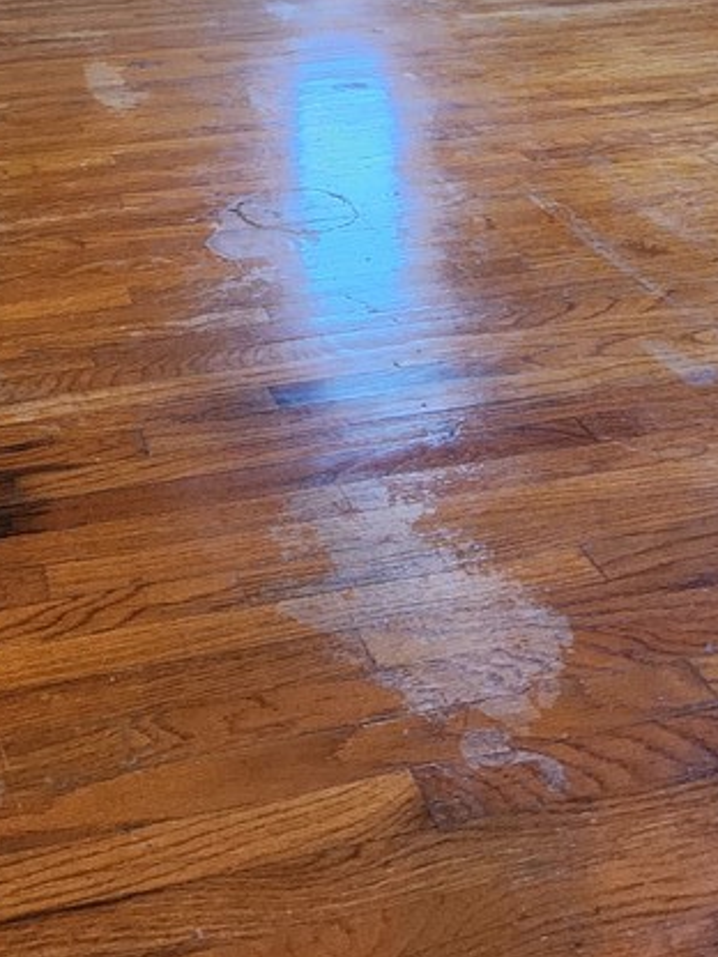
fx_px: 885
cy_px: -212
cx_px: 41
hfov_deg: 40.1
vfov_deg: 39.4
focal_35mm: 32
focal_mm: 2.2
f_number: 2.2
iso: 400
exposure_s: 1/30
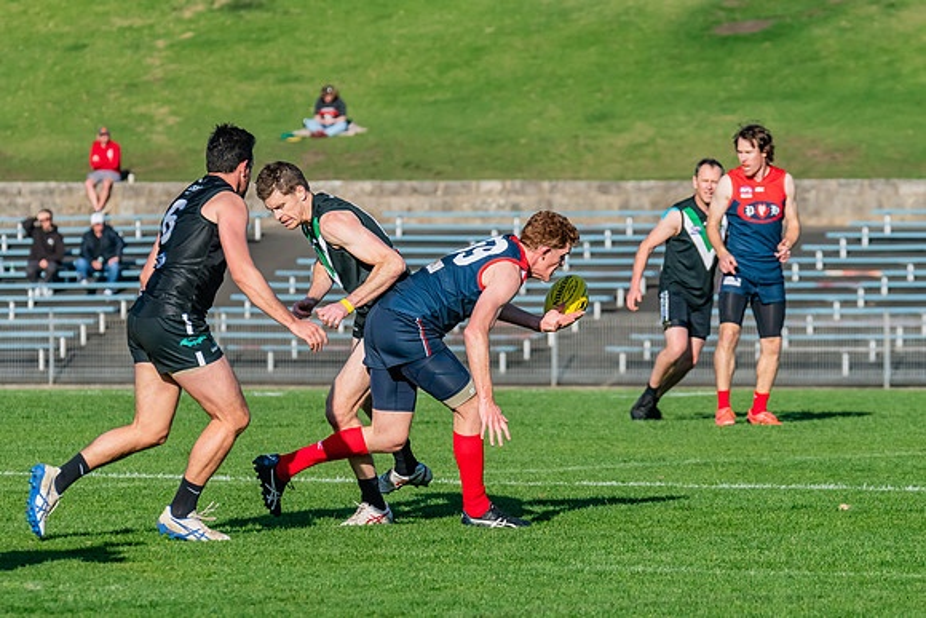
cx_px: 500
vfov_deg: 3.3
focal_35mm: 415
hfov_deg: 5.0
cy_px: 320
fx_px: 10687
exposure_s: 1/1600
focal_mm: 310
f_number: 9
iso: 800
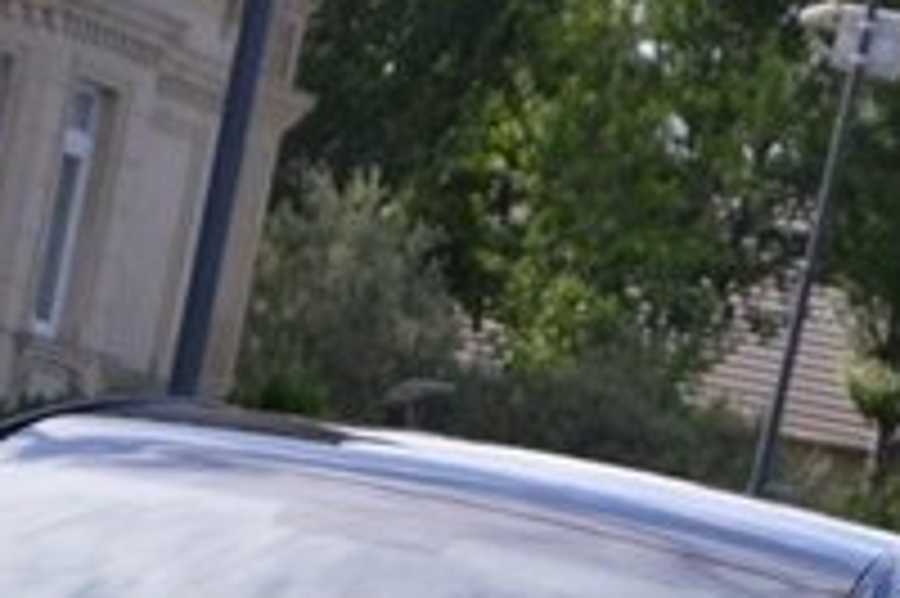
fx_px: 7169
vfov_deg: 4.7
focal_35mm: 287
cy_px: 924
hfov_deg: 7.2
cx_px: 356
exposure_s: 1/2500
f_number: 5.6
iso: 800
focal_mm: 58
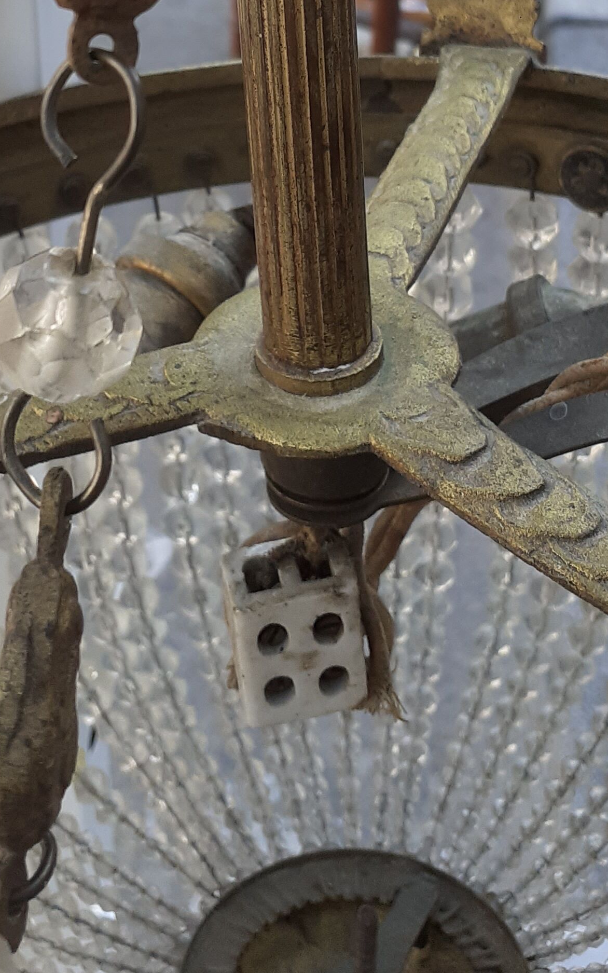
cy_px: -12
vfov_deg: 30.1
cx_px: 264
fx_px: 1670
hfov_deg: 20.6
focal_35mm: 63
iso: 40
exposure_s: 1/307
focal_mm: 3.6
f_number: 1.9
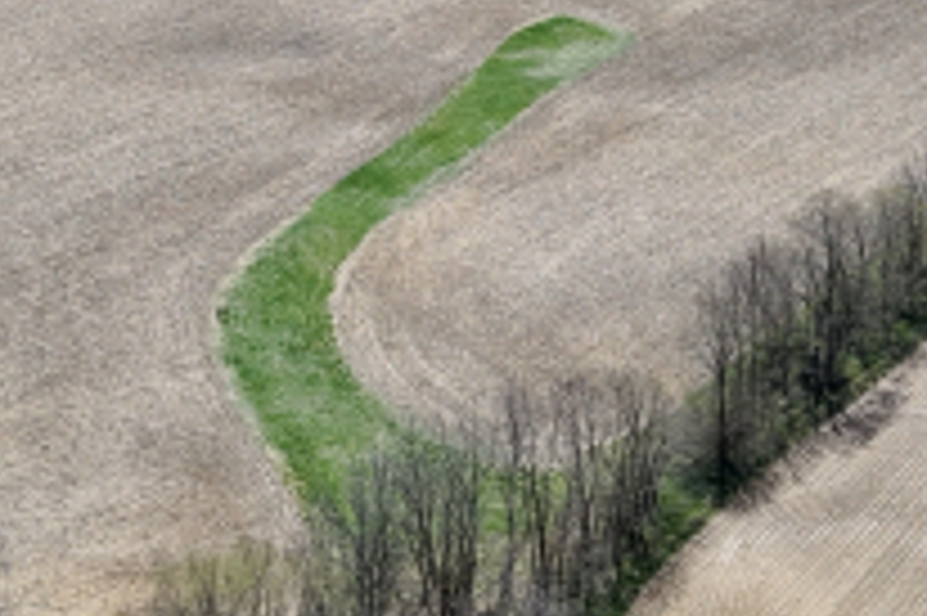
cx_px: 335
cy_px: 216
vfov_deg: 16.8
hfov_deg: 25.0
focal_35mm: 81
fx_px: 2084
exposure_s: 1/6000
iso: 260
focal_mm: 8.67
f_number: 1.8
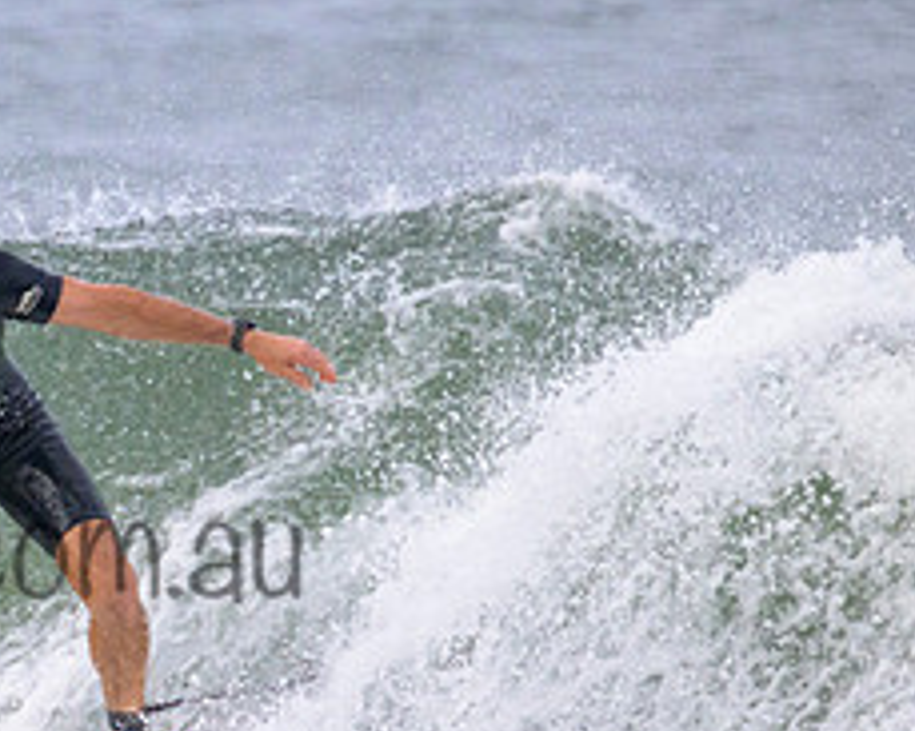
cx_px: -120
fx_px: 51404
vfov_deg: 0.8
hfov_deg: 1.0
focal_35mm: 1899
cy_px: 505
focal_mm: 800
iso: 2500
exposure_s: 1/2000
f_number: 11
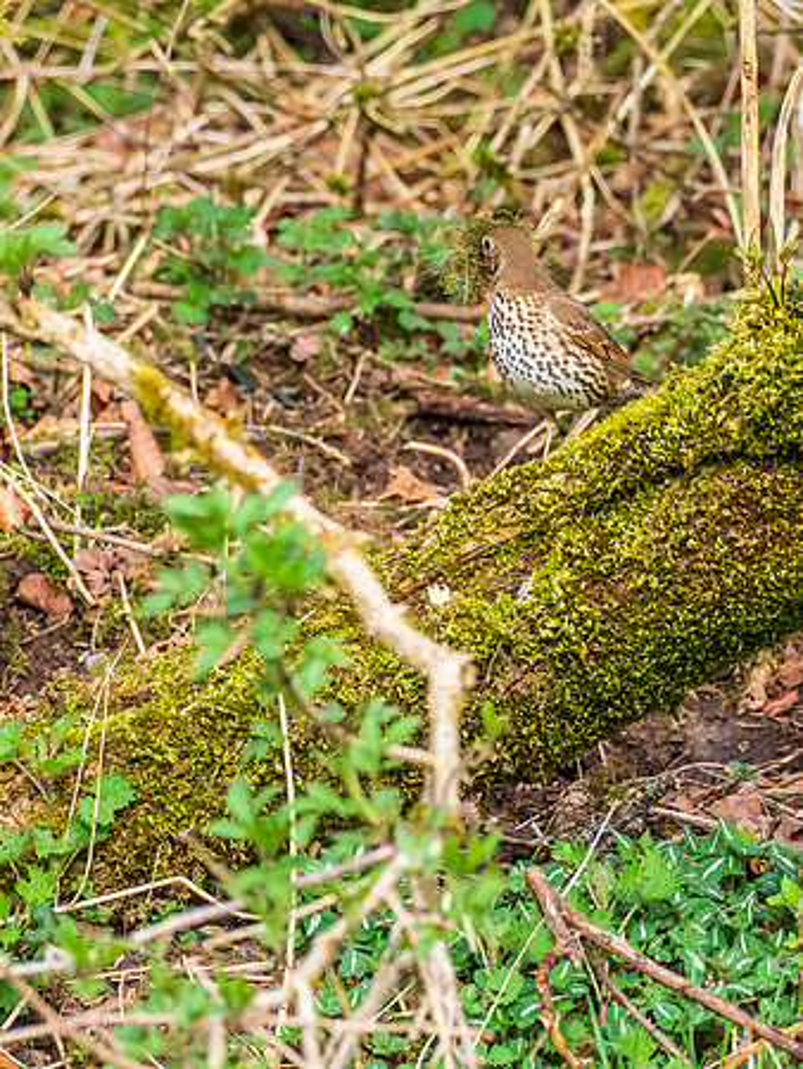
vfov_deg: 1.8
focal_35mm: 1075
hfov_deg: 1.4
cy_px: 352
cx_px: 539
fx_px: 33215
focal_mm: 300
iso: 800
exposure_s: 1/640
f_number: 4.5
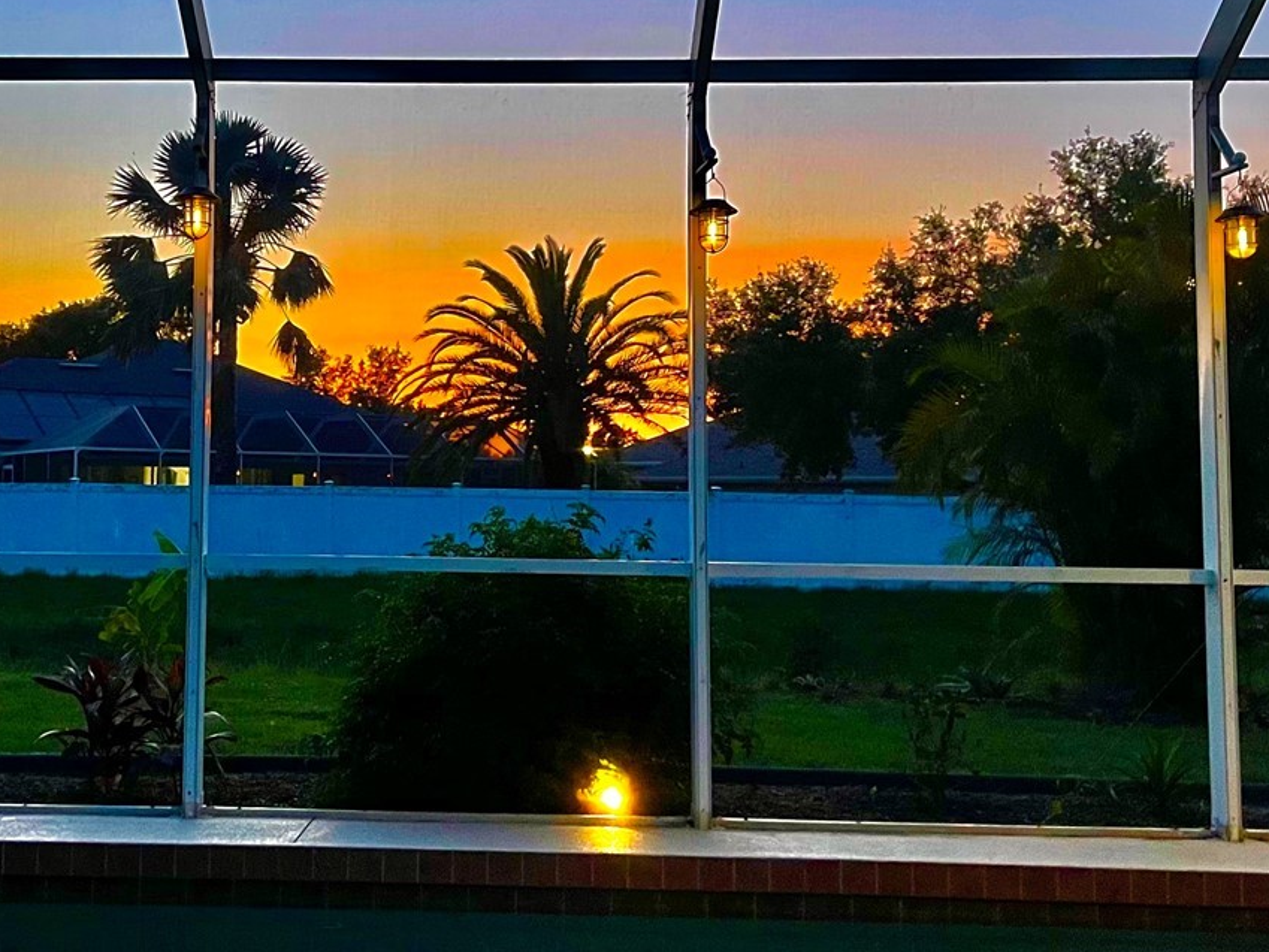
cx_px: 423
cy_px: 366
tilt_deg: +4.2
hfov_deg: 38.5
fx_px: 1797
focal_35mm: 49
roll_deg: +0.1
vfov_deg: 29.6
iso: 400
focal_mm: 5.1
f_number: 1.6
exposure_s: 1/60
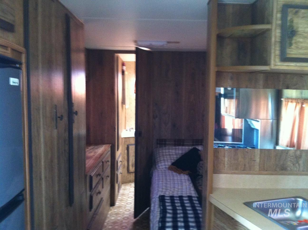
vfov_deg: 40.6
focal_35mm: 35
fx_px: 311
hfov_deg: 52.7
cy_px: 115
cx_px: 154
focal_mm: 3.85
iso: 400
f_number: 2.8
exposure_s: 1/17
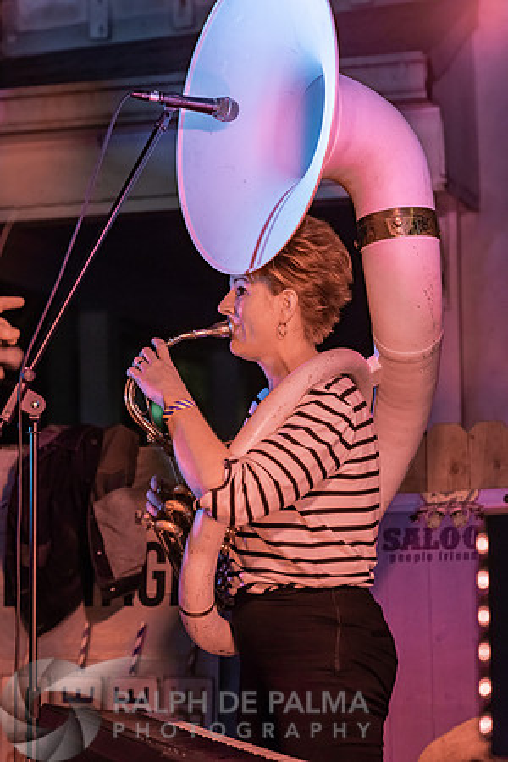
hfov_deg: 16.1
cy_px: 381
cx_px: 254
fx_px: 1799
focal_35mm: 85
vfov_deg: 23.9
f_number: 2.8
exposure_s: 1/160
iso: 1250
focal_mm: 85
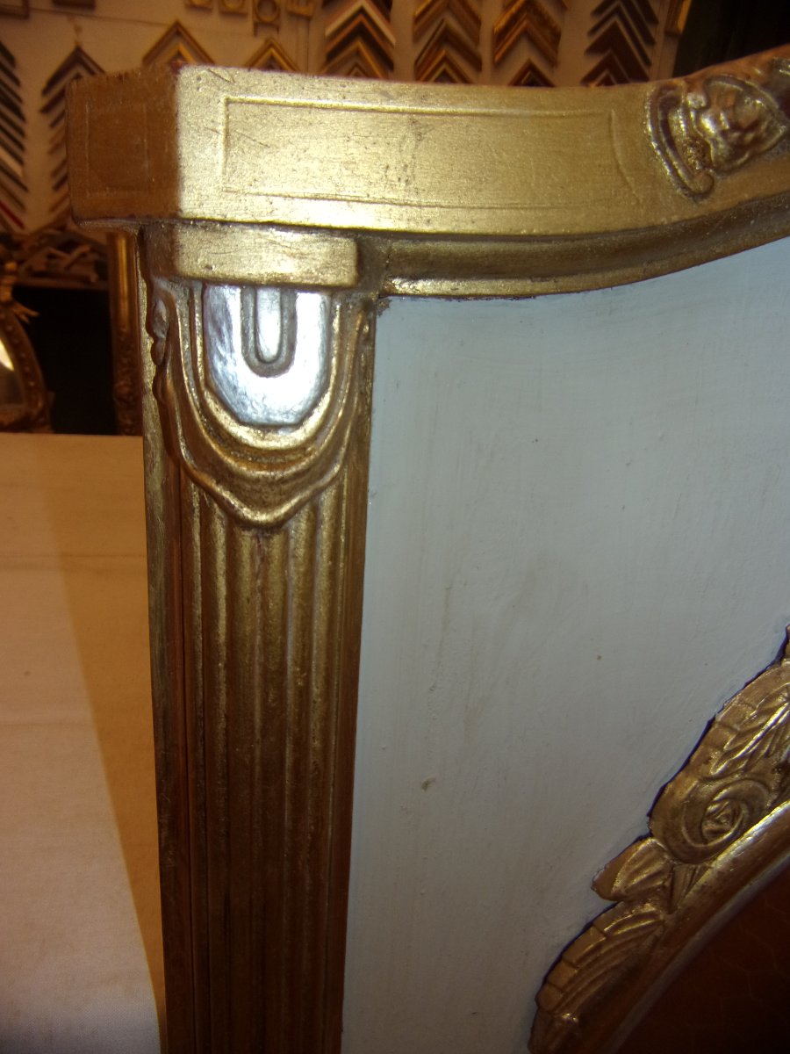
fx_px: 761
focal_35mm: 25
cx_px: 395
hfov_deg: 54.9
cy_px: 527
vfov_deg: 69.4
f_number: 3.5
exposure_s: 1/34
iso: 80
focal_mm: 4.5
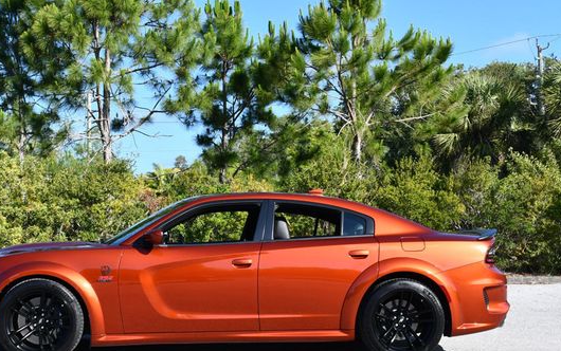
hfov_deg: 31.9
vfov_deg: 20.3
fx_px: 979
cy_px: 191
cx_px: 227
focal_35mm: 64
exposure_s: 1/250
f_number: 8
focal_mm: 26
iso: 180
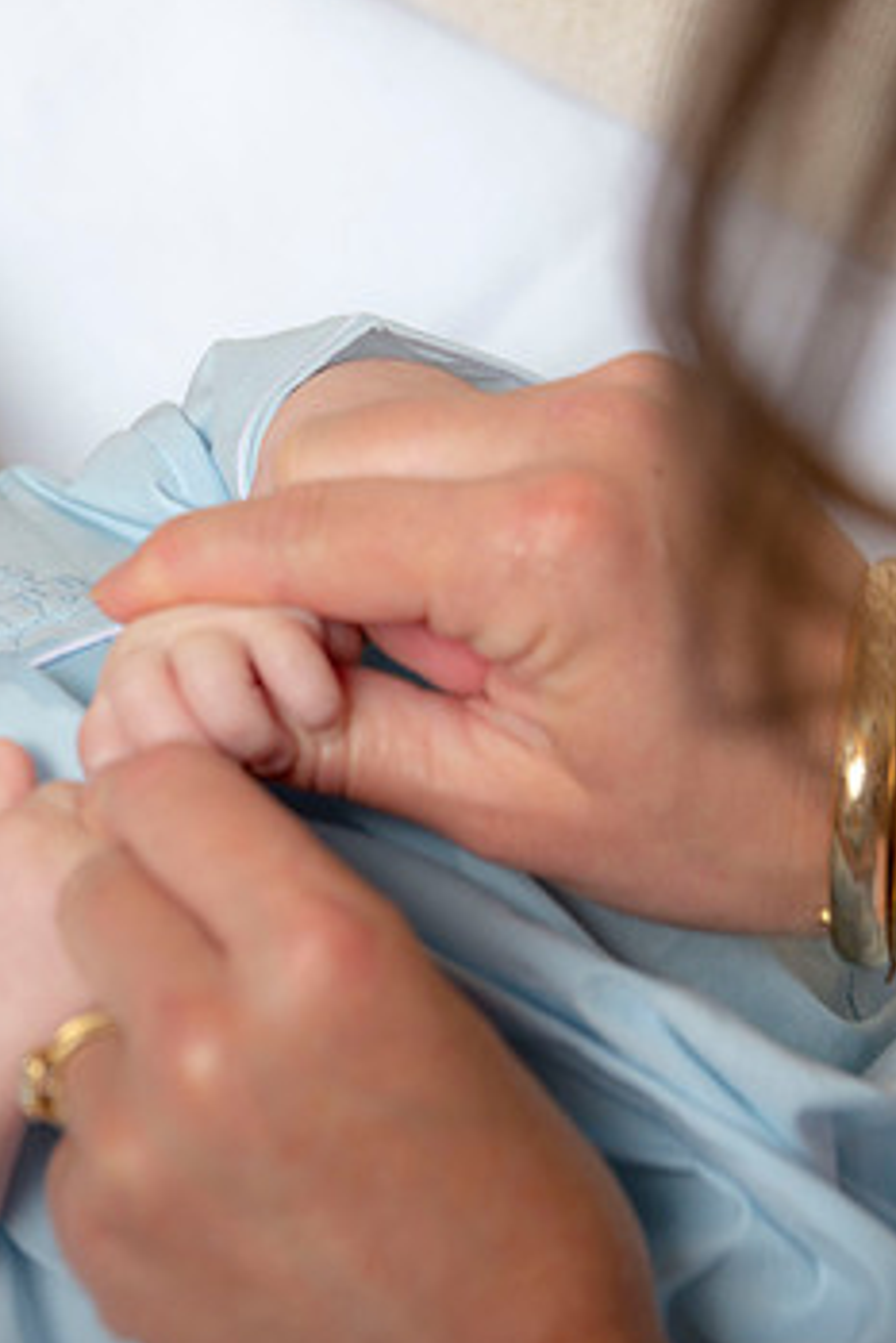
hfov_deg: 6.1
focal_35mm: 224
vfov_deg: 9.2
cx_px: -31
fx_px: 8354
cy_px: 627
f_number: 5.6
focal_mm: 135
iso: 250
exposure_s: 1/200
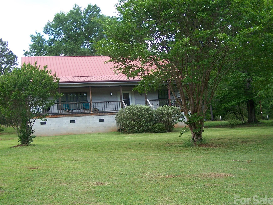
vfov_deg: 32.9
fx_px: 347
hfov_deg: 42.9
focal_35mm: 44
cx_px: 127
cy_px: 106
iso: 80
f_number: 2.8
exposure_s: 1/200
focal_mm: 6.3
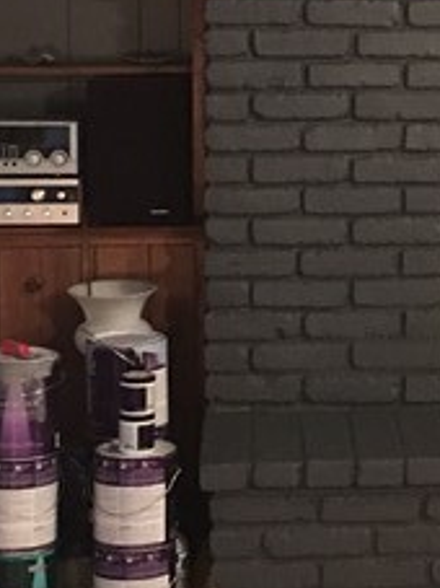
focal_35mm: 131
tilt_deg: -3.4
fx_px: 2222
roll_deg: -0.6
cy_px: 132
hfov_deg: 11.0
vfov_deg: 15.0
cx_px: 613
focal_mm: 4.15
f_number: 2.2
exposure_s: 1/4
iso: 100
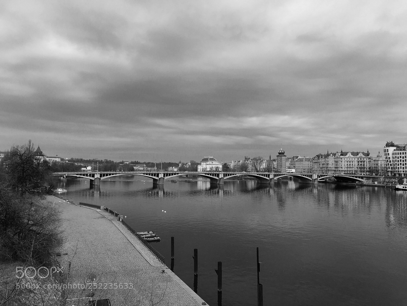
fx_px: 341
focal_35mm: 29
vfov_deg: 48.2
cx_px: 204
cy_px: 153
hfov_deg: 61.7
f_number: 2.2
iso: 25
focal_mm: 4.15
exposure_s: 1/1221
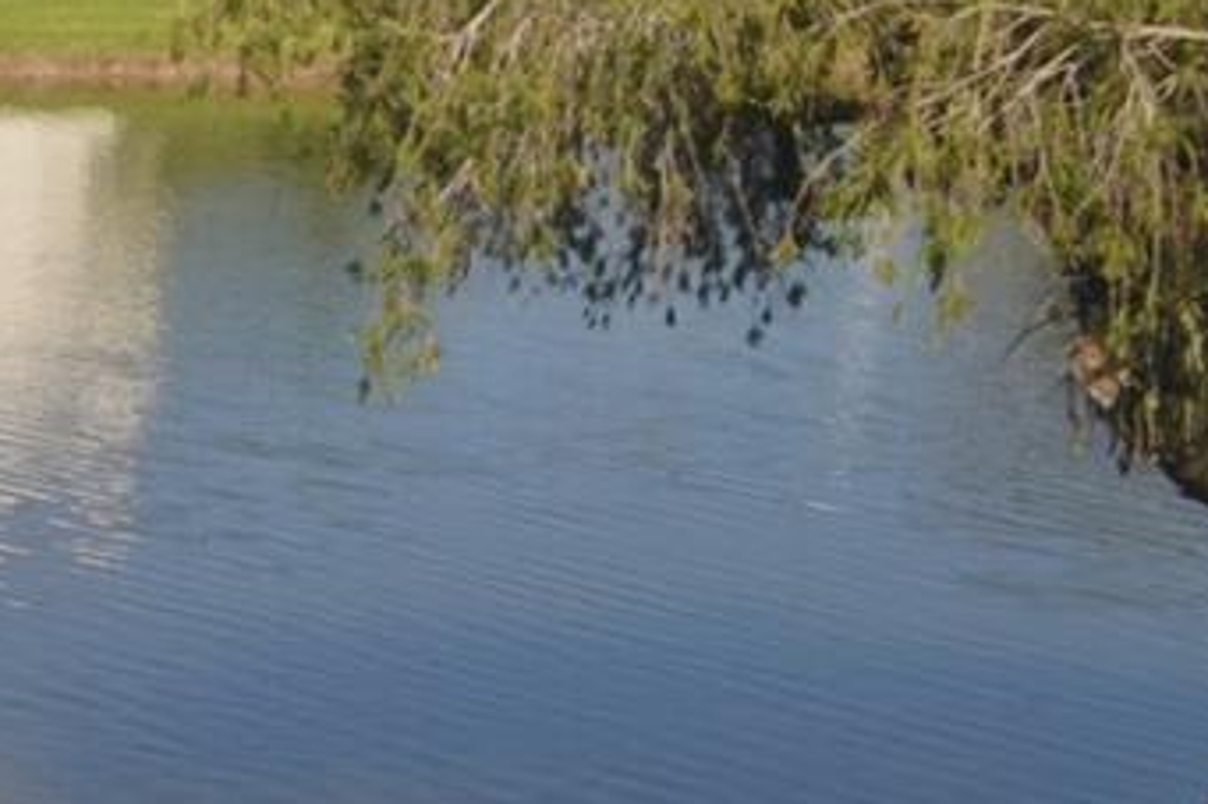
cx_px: -581
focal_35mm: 81
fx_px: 2717
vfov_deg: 16.1
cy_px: -195
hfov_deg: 21.3
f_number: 8
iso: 140
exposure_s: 1/250
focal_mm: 18
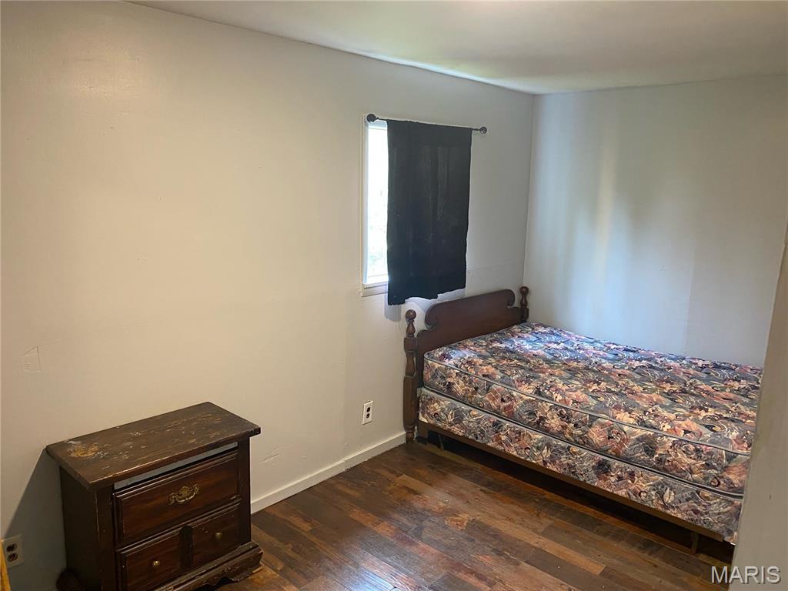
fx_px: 592
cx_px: 394
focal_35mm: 26
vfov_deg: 53.1
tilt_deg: -10.2
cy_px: 296
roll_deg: -1.5
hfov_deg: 67.3
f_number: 1.8
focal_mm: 4.25
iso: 320
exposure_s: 1/60
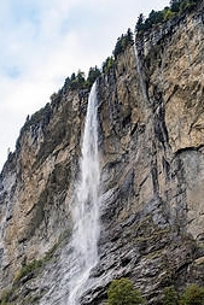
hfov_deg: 27.8
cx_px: 59
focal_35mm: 48
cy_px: 201
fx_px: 407
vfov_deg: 40.6
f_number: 3.6
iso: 320
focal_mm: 18.2
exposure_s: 1/210
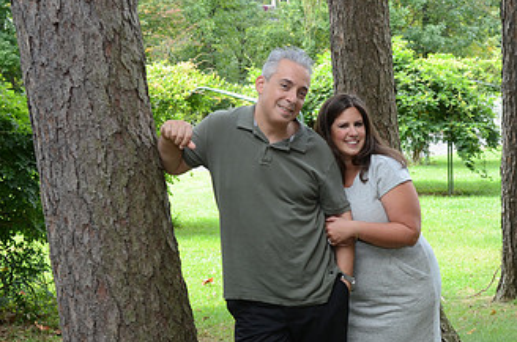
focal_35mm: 69
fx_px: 989
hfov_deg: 29.2
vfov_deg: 19.5
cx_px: 331
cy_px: 258
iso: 500
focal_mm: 26
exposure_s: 1/250
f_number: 4.5
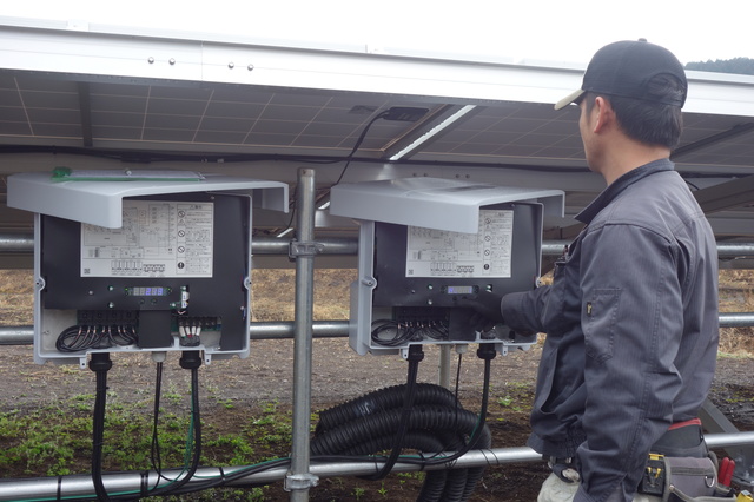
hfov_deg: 47.4
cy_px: 251
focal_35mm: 41
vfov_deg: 32.6
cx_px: 377
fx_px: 858
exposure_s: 1/100
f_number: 5.6
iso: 125
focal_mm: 15.28
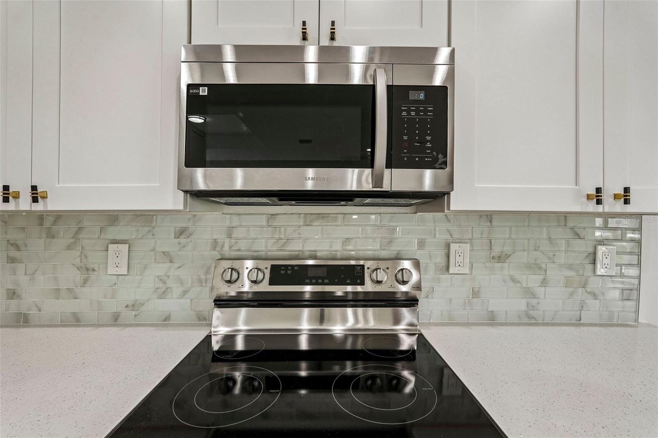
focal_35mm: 16
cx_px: 329
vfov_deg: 73.7
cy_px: 219
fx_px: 292
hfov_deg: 96.7
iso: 400
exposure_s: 1/20
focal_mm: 16
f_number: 8
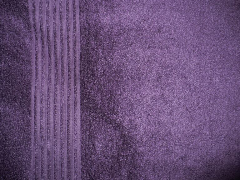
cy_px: 90
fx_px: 257
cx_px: 120
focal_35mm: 37
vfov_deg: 38.7
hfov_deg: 50.1
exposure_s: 1/30
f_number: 2.8
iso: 100
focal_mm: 6.1
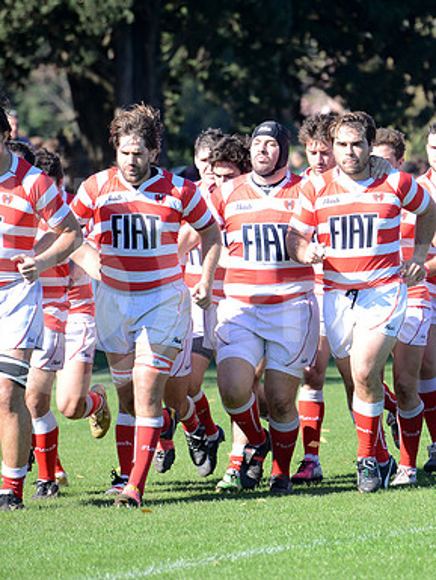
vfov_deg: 5.7
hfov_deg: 4.3
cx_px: 332
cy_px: 290
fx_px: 5841
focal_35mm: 348
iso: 500
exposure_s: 1/640
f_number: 5.6
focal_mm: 240
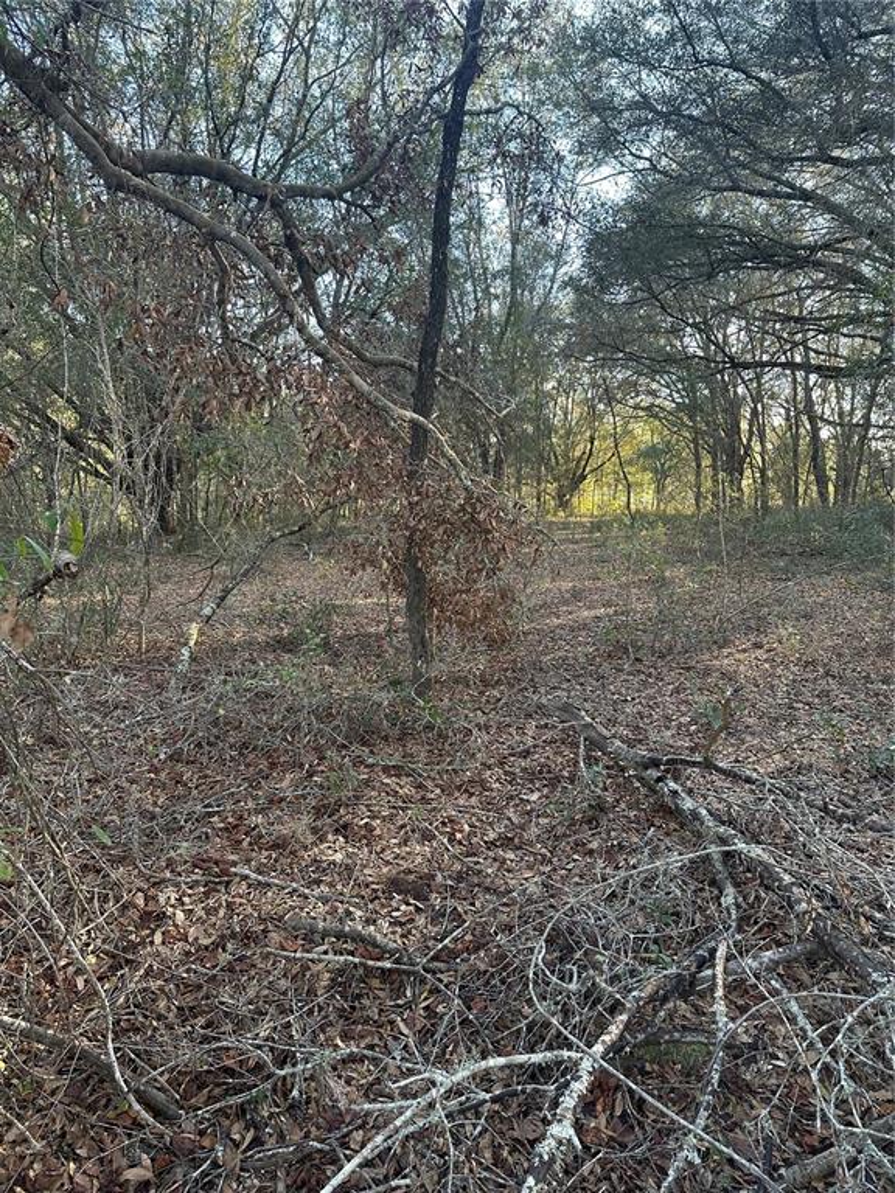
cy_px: 596
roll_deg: -0.4
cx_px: 448
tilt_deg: -7.6
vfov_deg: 71.6
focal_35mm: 24
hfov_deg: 56.8
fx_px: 827
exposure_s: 1/121
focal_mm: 6.86
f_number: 1.78
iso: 100
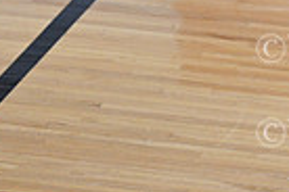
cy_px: -162
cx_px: 559
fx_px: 6743
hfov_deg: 2.4
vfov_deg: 1.6
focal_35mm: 840
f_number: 4
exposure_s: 1/400
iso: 4000
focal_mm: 200
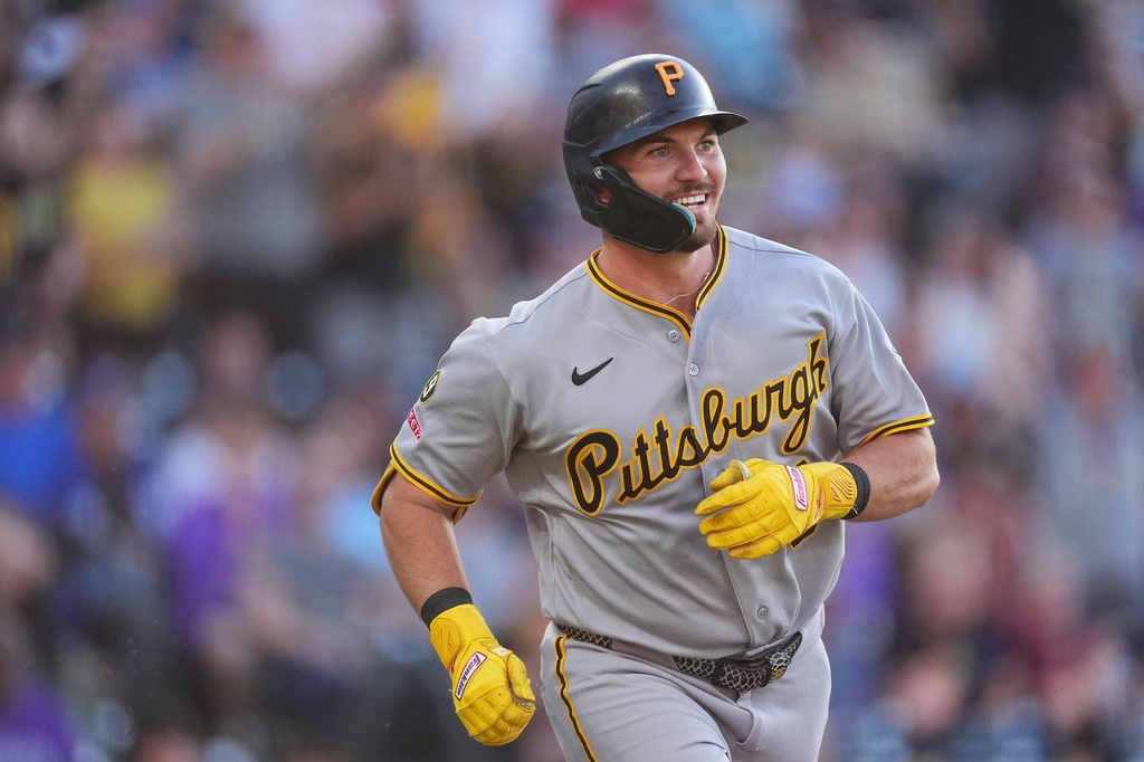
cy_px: 381
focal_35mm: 600
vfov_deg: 2.3
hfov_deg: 3.4
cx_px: 572
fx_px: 19059
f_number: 4
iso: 2000
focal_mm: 600
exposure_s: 1/2500
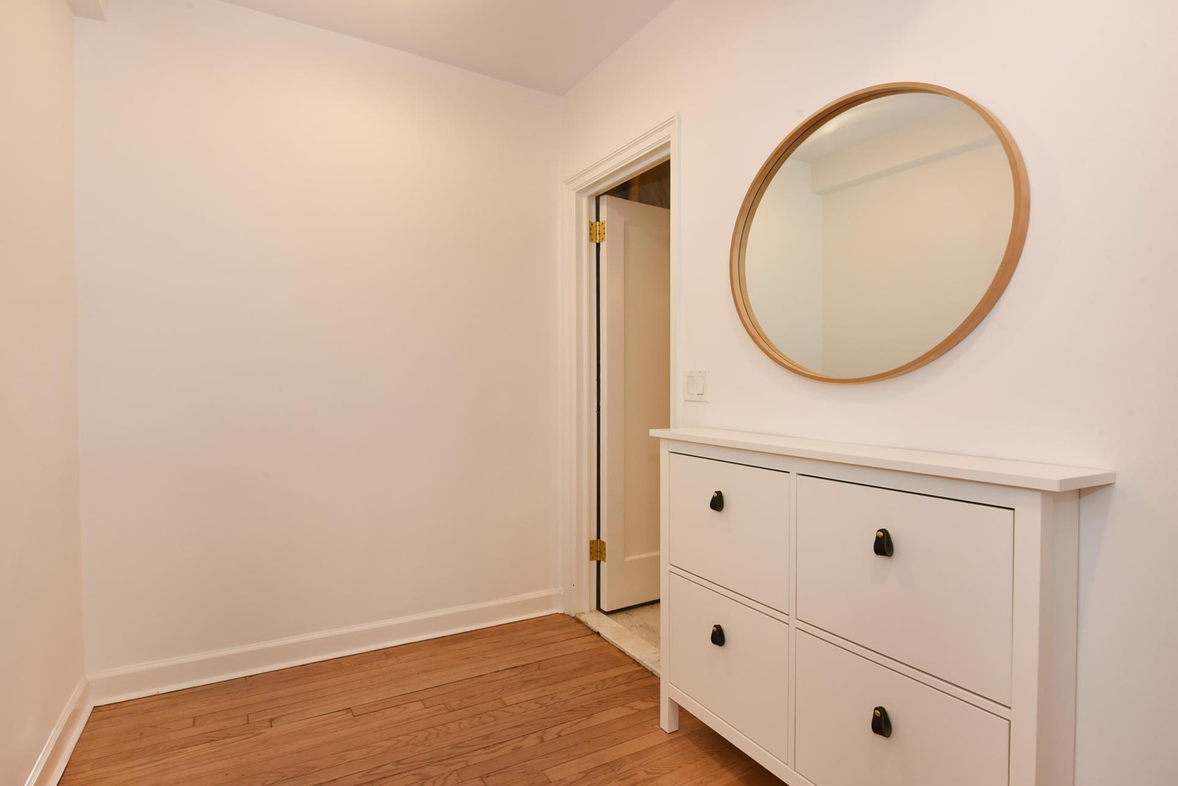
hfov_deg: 93.2
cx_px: 557
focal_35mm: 17
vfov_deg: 70.5
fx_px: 556
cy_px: 399
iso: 1000
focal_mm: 16
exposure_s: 1/15
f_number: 13
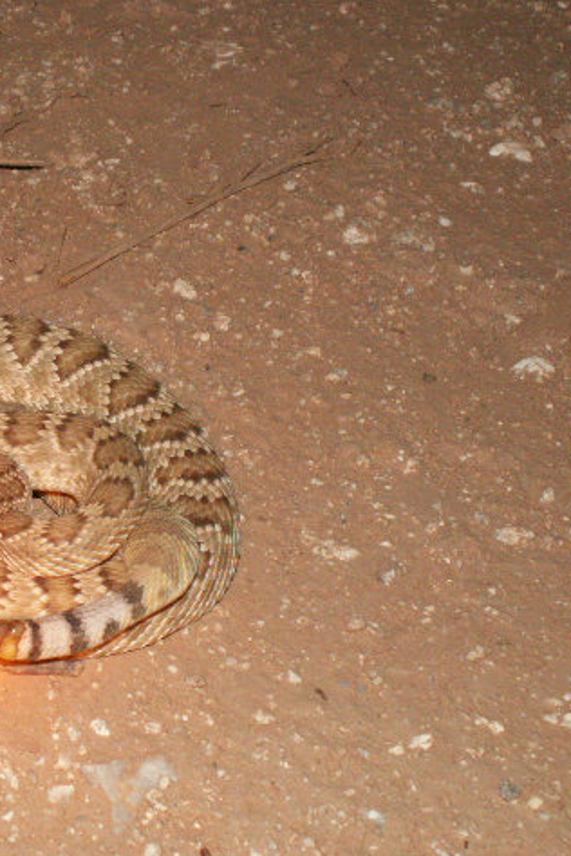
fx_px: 2070
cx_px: 34
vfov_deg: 23.4
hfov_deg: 15.5
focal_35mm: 87
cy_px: 430
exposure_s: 1/40
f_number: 3.2
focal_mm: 10.28
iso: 160
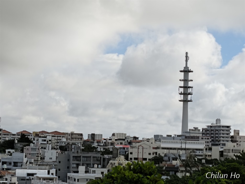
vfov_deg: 16.1
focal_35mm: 92
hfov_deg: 21.3
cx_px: 122
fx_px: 651
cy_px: 92
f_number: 1.7
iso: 50
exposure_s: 1/1156
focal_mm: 6.07
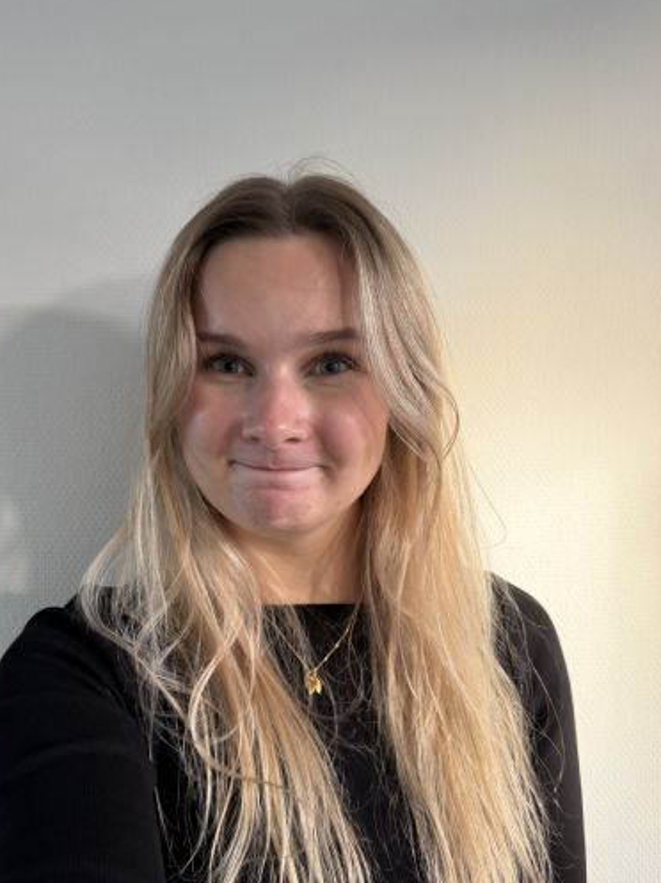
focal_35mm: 29
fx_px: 739
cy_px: 464
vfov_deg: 61.7
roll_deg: +0.3
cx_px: 268
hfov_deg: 47.9
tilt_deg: -1.1
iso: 250
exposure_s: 1/60
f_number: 1.78
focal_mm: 6.76
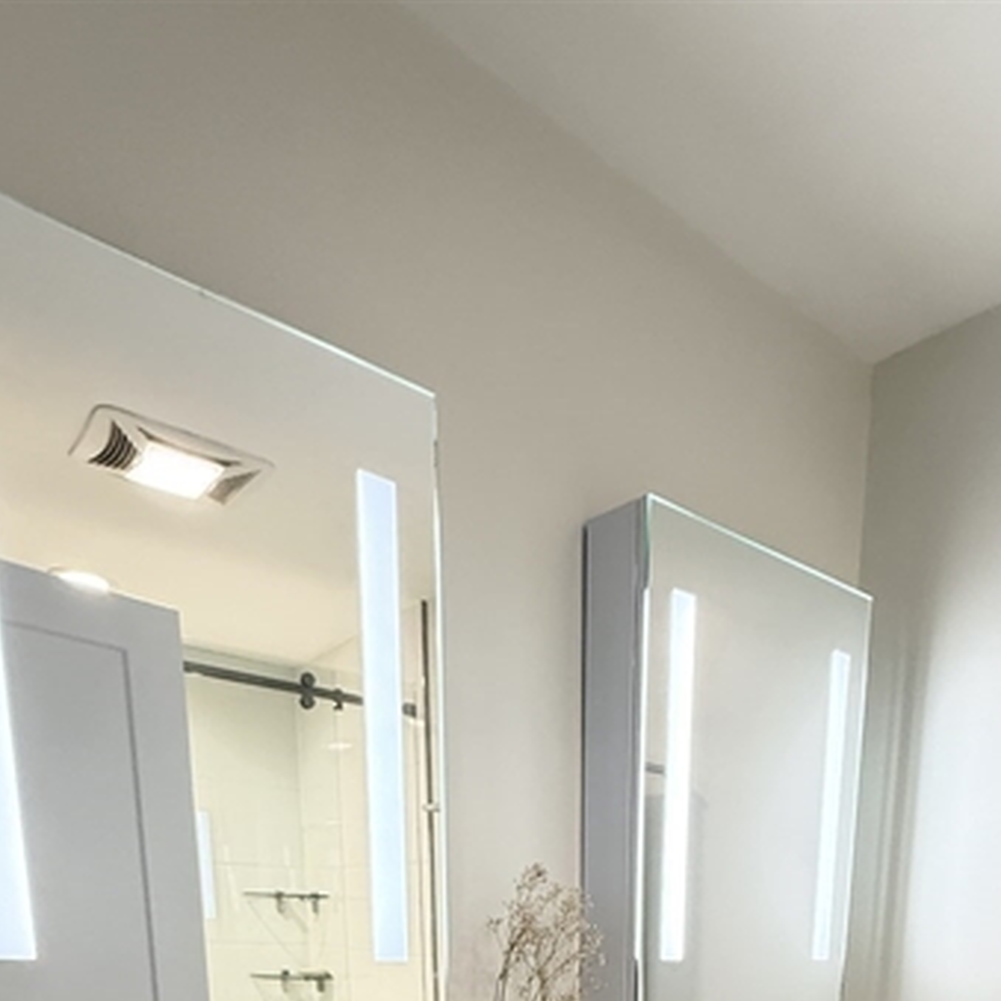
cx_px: 685
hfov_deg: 55.8
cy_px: 1131
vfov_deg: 42.9
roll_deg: -2.8
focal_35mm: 28
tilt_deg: -11.9
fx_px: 916
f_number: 2.2
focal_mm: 2.22
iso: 400
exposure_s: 1/60
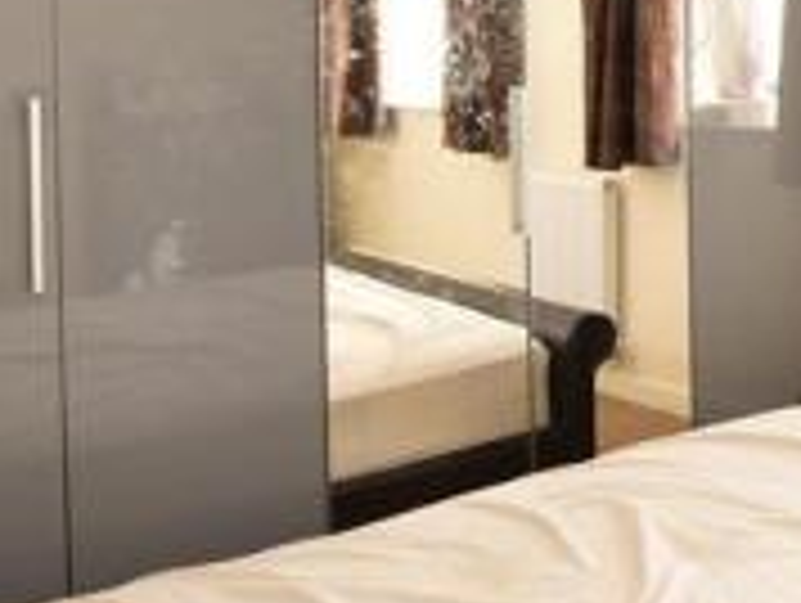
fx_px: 1228
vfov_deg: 26.6
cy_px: 52
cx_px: 891
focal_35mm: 53
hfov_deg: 31.8
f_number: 9
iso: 500
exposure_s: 1/20
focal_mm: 10
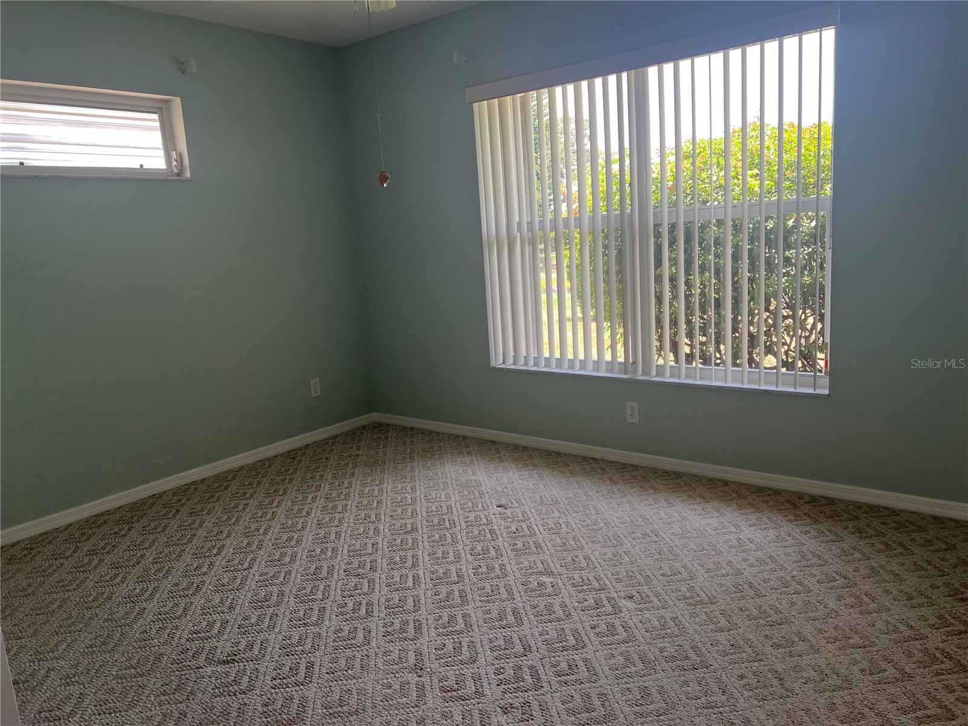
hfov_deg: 67.3
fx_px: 727
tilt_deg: -9.7
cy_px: 363
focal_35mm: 26
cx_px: 484
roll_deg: +3.7
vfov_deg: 53.1
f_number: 1.5
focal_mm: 5.7
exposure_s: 1/121
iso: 40
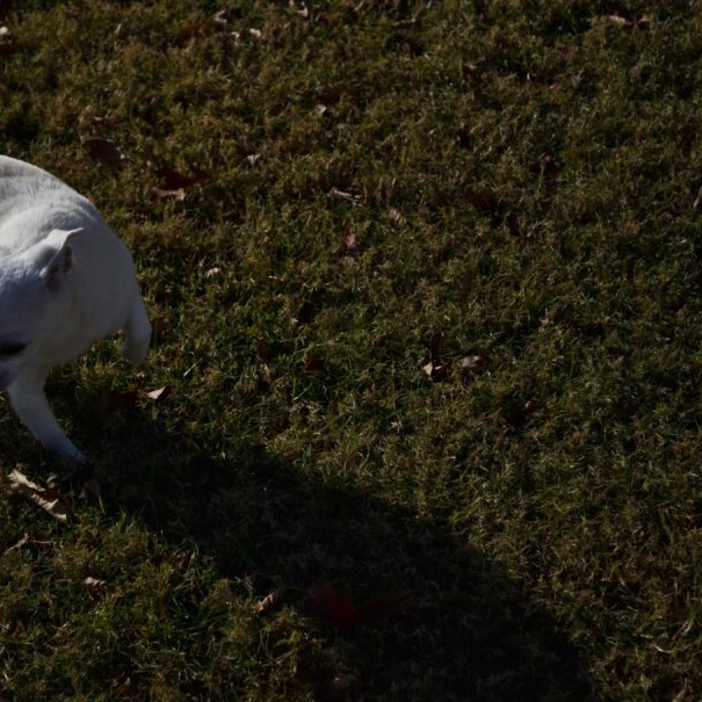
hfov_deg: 14.6
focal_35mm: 119
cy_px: 344
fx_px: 2724
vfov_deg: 14.7
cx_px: 193
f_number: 5.6
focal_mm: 55
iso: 100
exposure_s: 1/4000
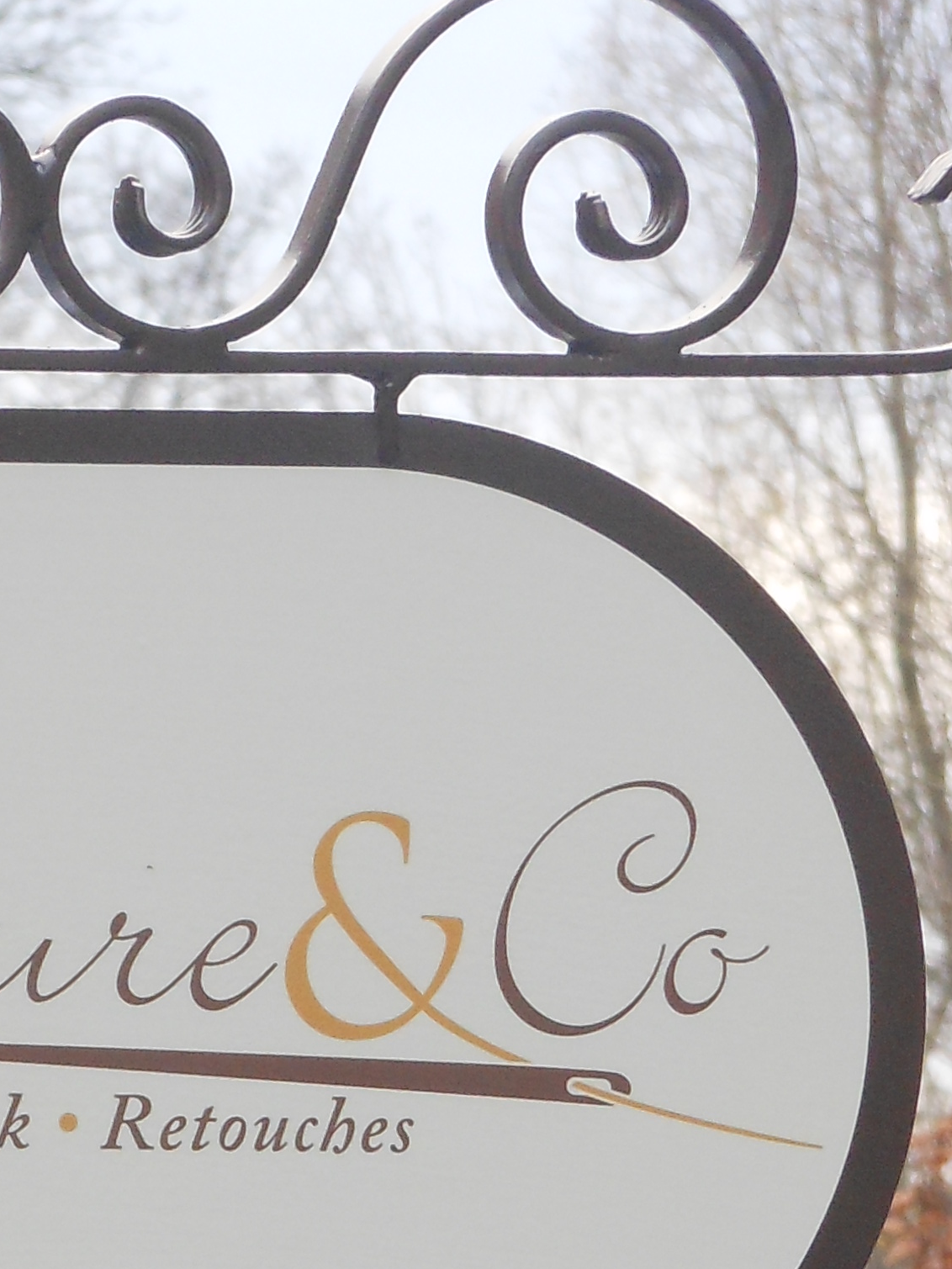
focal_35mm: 510
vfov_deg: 3.9
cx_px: 89
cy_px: 991
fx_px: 18699
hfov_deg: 2.9
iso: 200
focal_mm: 29.8
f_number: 5.4
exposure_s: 1/60
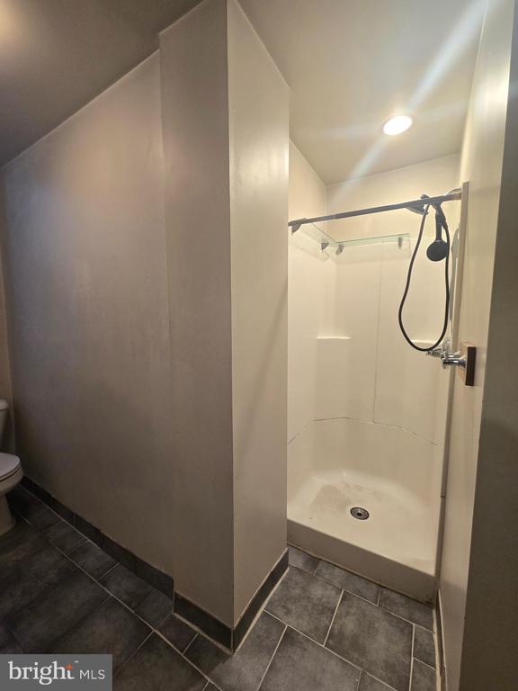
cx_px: 259
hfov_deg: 89.9
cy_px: 346
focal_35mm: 13
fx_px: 259
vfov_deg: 106.2
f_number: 2.2
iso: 200
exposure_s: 1/60
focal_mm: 2.2
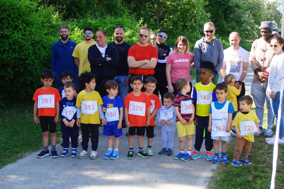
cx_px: 148
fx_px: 410
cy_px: 95
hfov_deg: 38.2
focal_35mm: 52
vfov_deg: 26.0
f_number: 4
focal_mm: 24
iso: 400
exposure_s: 1/640
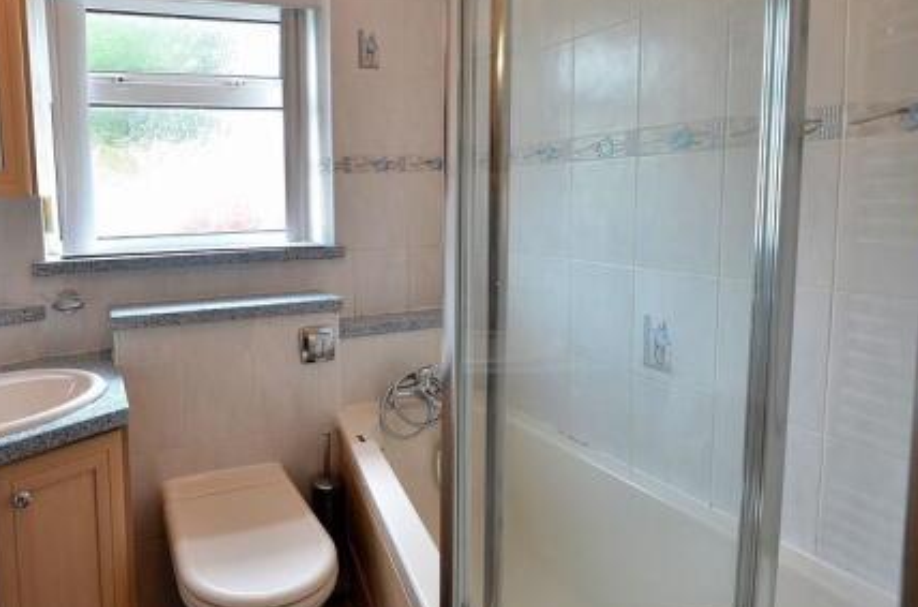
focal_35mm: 23
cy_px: 245
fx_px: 585
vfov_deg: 54.5
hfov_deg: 73.7
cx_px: 300
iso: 400
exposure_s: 1/80
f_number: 4.5
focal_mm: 10
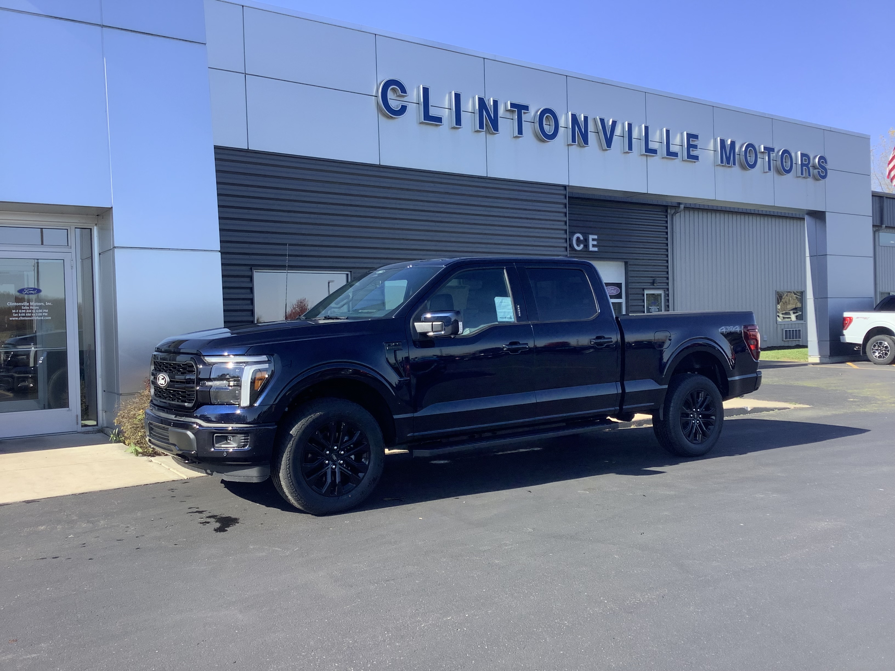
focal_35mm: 31
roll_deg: +1.7
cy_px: 336
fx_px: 802
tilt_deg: -1.3
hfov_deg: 58.4
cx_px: 448
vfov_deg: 45.4
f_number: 2.4
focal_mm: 3.3
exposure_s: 1/479
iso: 25
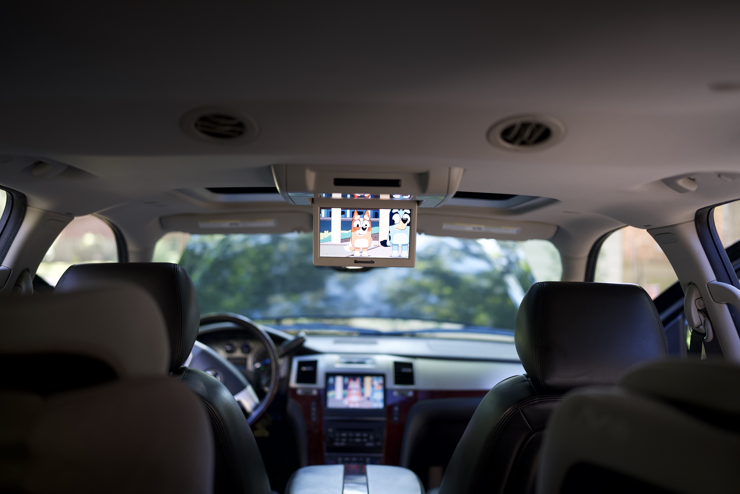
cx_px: 370
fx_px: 720
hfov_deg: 54.4
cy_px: 247
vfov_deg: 37.9
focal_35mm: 35
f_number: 1.4
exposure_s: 1/200
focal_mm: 35
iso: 250
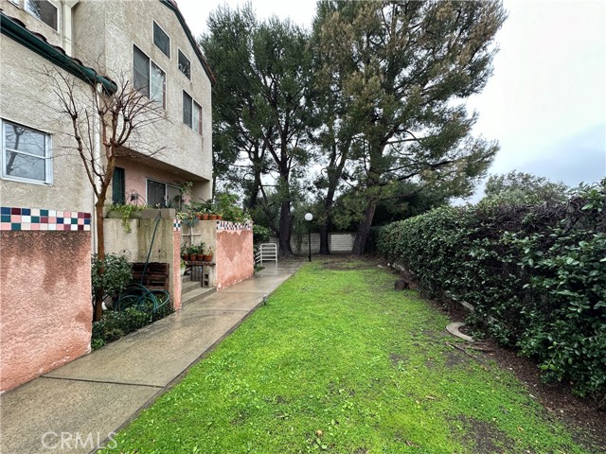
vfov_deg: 85.7
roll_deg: +1.3
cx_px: 303
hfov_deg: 102.1
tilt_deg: +1.7
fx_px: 245
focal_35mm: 14
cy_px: 227
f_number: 2.2
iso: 64
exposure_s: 1/99
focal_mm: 2.22
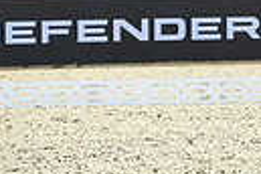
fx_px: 3777
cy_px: -136
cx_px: 567
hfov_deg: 3.9
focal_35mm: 521
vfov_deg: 2.6
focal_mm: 116
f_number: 4.5
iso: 250
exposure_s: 1/1250
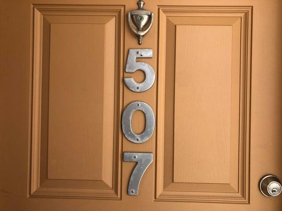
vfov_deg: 49.7
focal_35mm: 28
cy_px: 106
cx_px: 141
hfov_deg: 63.4
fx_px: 228
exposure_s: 1/674
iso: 20
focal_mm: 4
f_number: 1.8
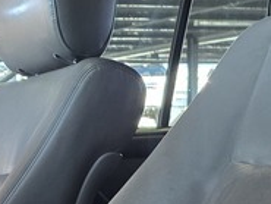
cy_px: 258
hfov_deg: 14.4
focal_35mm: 127
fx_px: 995
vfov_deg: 11.4
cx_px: -139
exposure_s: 1/100
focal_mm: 6.25
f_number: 1.7
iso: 125
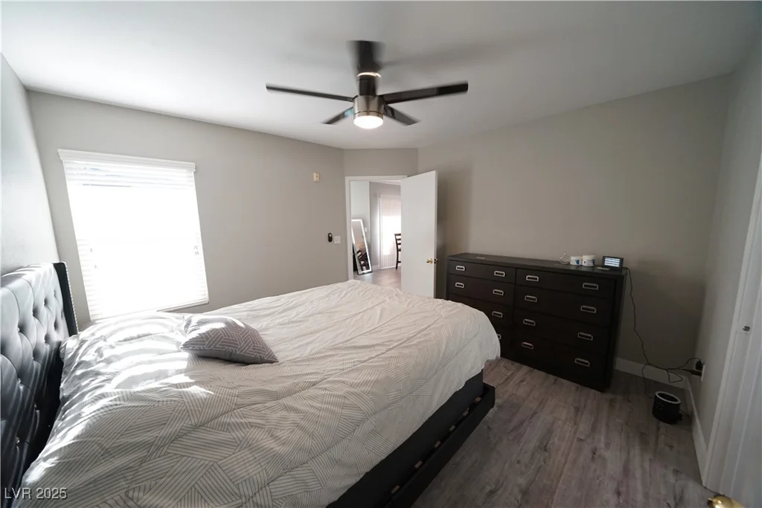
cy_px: 254
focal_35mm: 12
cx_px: 381
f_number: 7.1
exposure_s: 1/125
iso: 2000
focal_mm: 12
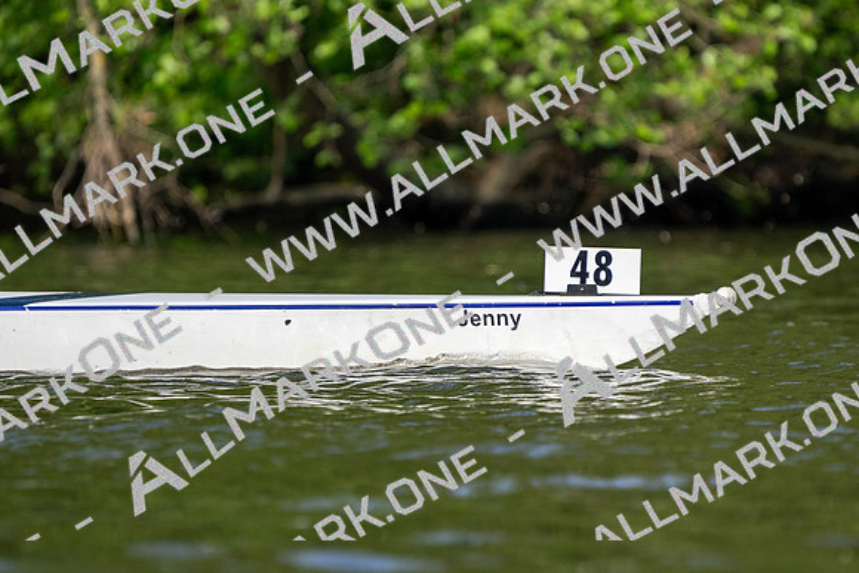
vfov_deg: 1.5
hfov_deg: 2.3
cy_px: 286
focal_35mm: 900
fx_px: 21479
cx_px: 430
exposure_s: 1/1250
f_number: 6.3
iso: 500
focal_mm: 600
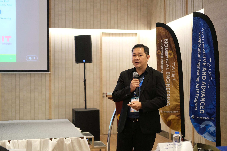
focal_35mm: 53
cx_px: 114
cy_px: 76
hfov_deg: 37.5
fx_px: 334
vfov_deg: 25.5
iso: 800
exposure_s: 1/38
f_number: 2
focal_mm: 35
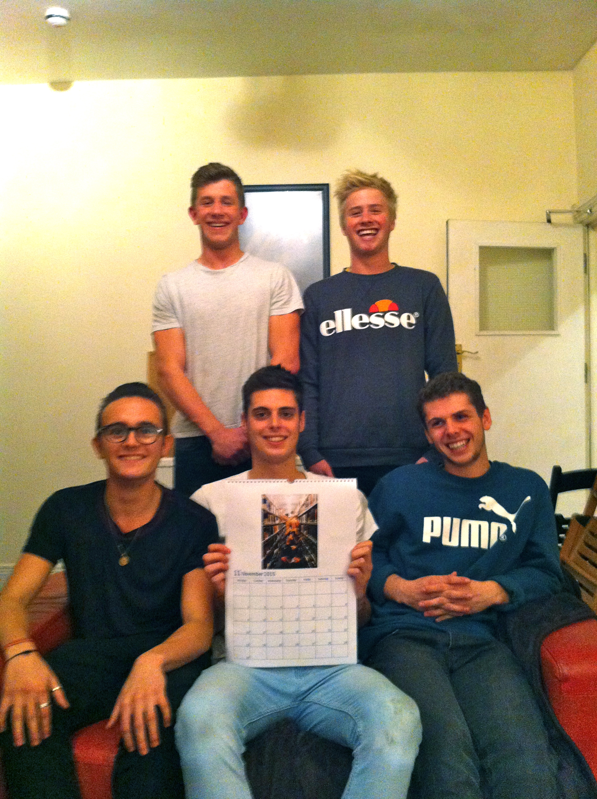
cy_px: 400
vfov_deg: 52.7
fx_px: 807
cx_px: 298
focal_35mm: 35
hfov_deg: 40.6
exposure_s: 1/15
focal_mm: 3.85
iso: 500
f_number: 2.8
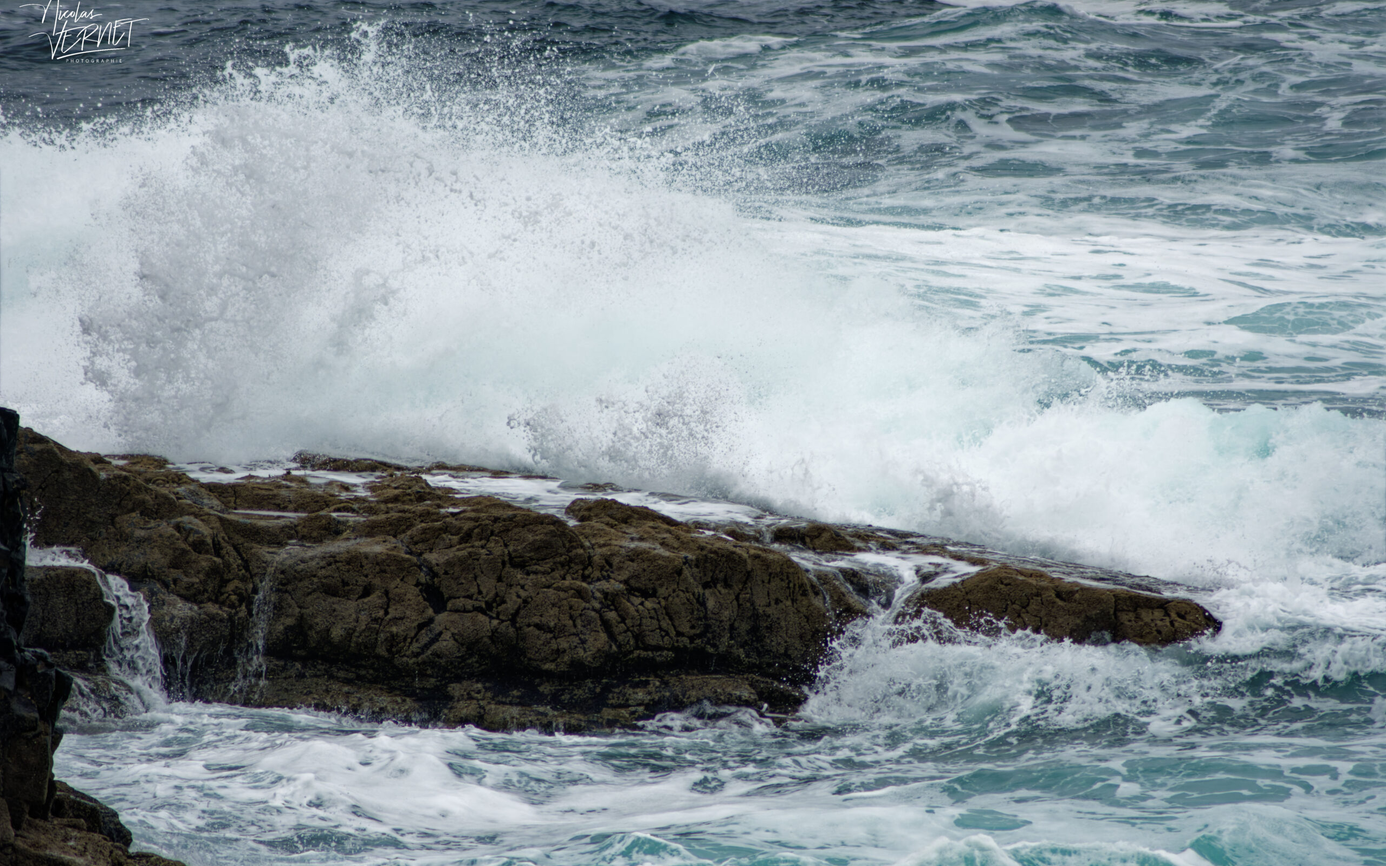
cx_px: 693
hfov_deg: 4.6
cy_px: 432
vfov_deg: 2.9
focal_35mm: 459
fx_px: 17339
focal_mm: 300
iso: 800
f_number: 7.1
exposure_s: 1/3200
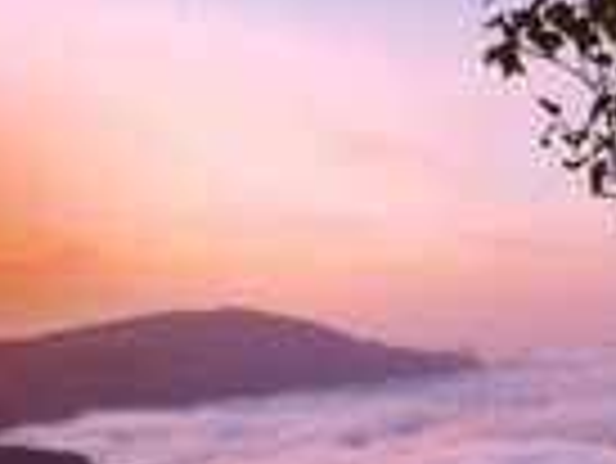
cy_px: 349
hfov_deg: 27.6
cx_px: 652
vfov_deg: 22.4
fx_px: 1158
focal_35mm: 65
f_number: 2.4
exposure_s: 1/50
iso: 250
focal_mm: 4.32
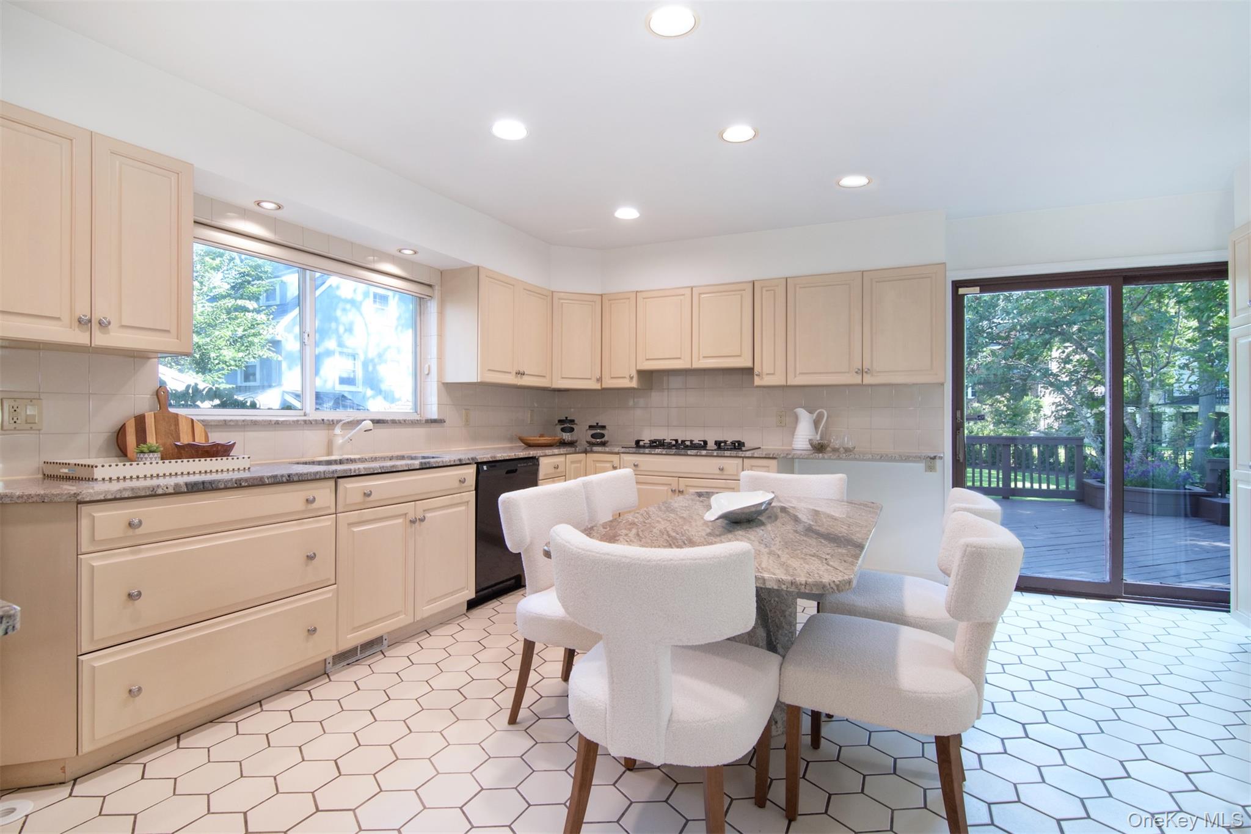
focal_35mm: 16
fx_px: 573
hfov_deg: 95.0
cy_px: 417
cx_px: 626
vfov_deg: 72.0
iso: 640
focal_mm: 11
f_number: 8
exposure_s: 1/60
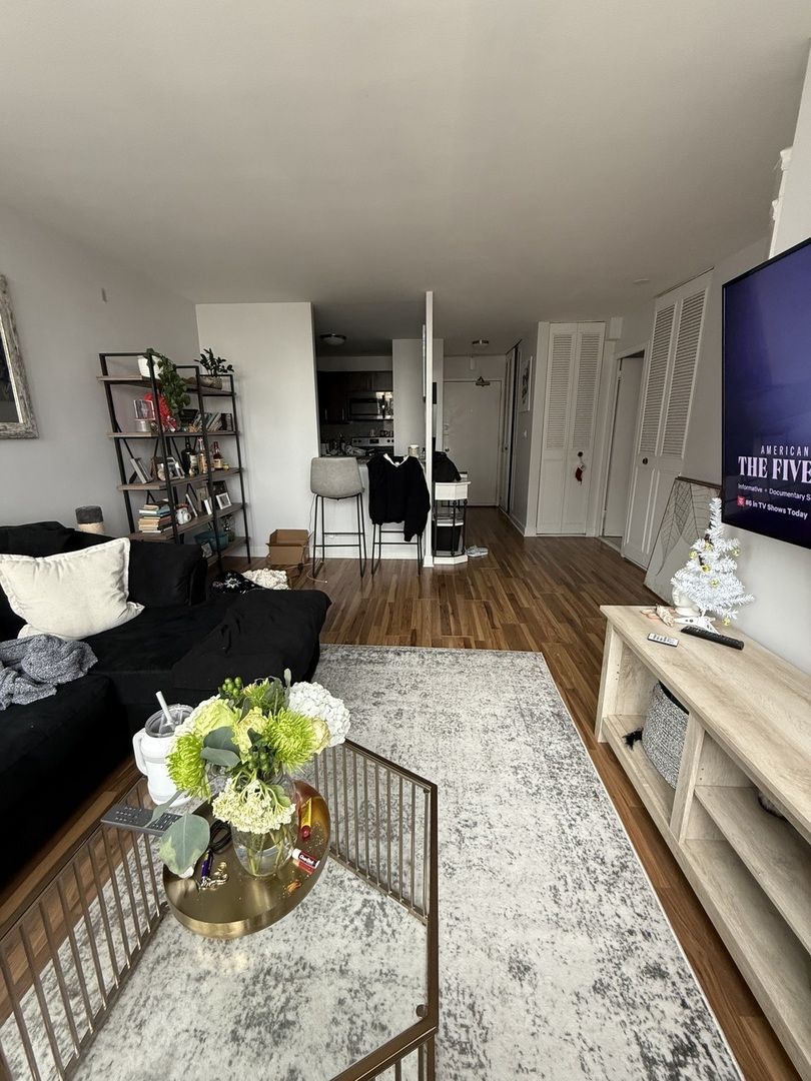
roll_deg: +0.0
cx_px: 406
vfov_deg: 102.1
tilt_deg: -13.9
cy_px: 540
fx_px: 437
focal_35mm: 14
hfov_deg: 85.7
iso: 320
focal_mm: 2.22
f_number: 2.2
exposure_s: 1/78
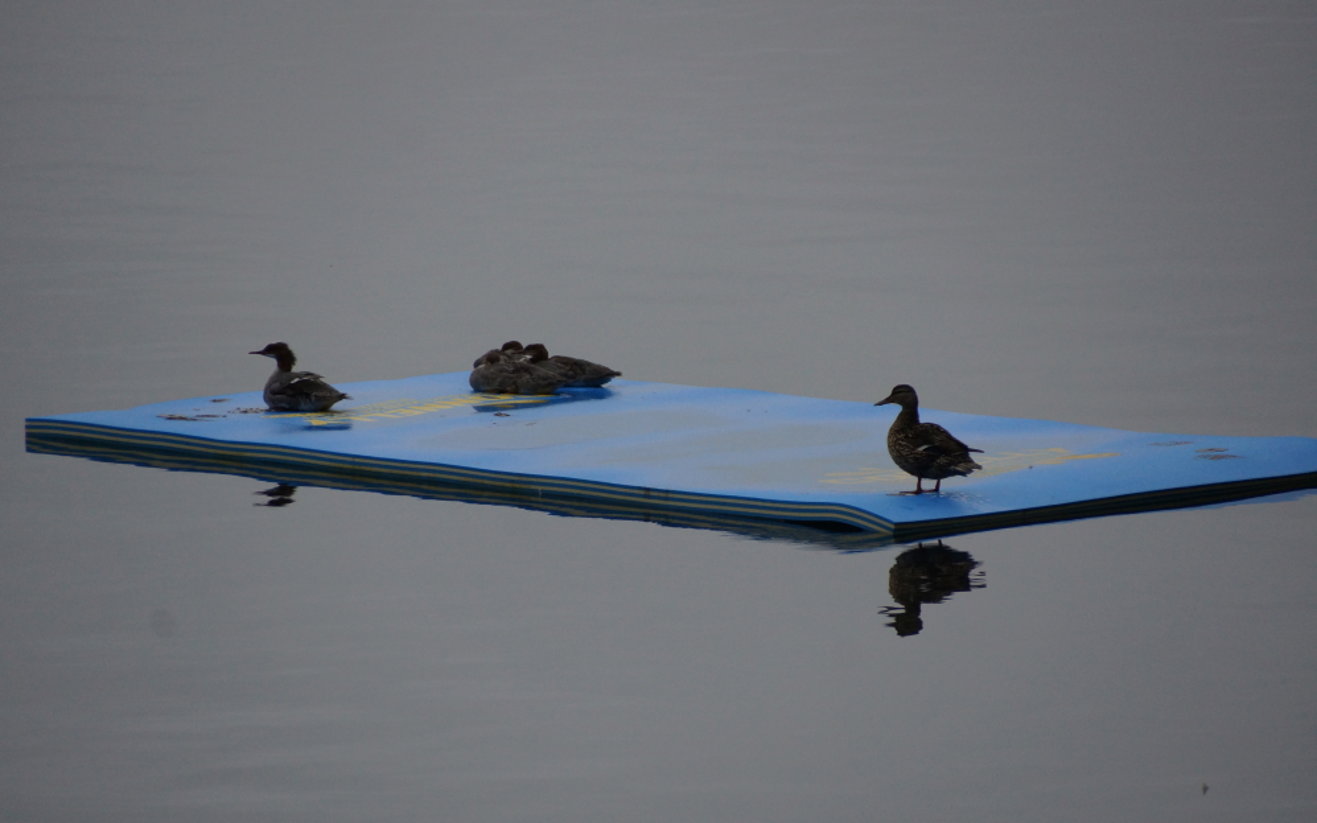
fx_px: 13746
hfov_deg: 5.5
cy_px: 407
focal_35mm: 383
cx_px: 658
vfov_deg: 3.4
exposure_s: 1/400
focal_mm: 250
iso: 640
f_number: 6.3
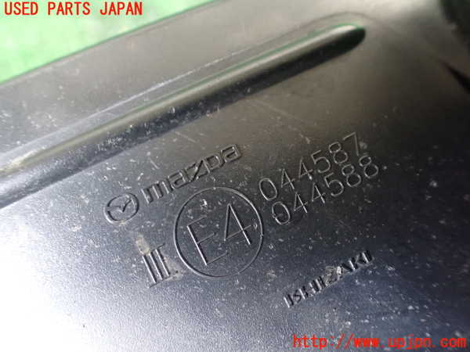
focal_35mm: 30
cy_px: 176
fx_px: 407
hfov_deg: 60.0
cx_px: 235
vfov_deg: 46.8
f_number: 2.3
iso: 1250
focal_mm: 5.4
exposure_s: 1/30
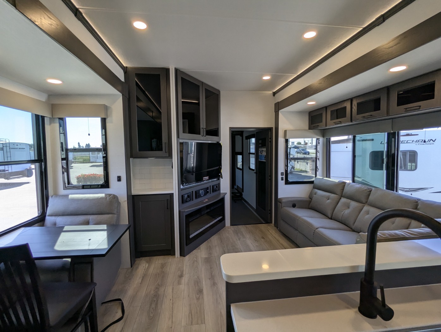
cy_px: 166
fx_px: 204
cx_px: 220
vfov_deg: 78.2
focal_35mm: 16
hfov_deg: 94.4
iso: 40
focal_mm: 2.35
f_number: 2.2
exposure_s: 1/164
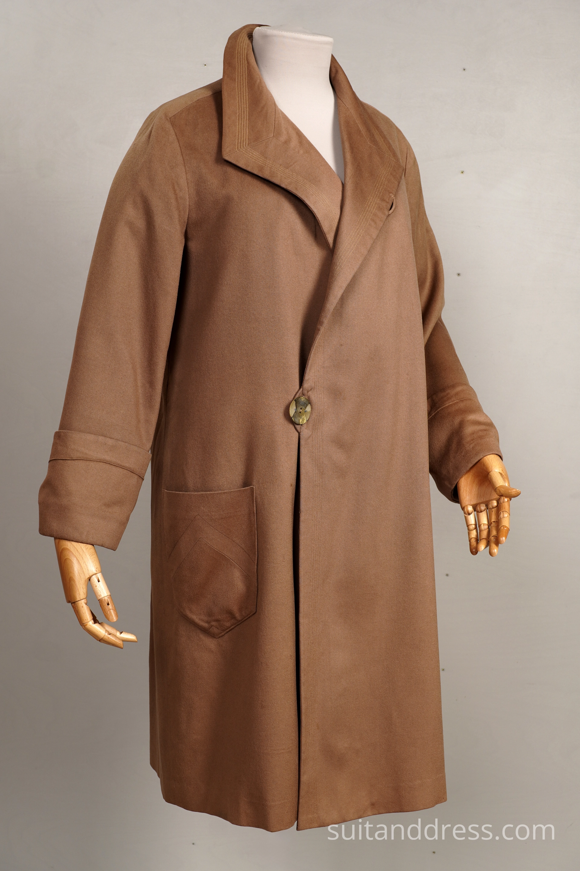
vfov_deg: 41.1
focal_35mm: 48
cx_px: 290
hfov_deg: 28.1
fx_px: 1160
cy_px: 436
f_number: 7.1
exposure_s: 1/15
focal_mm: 32
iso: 200
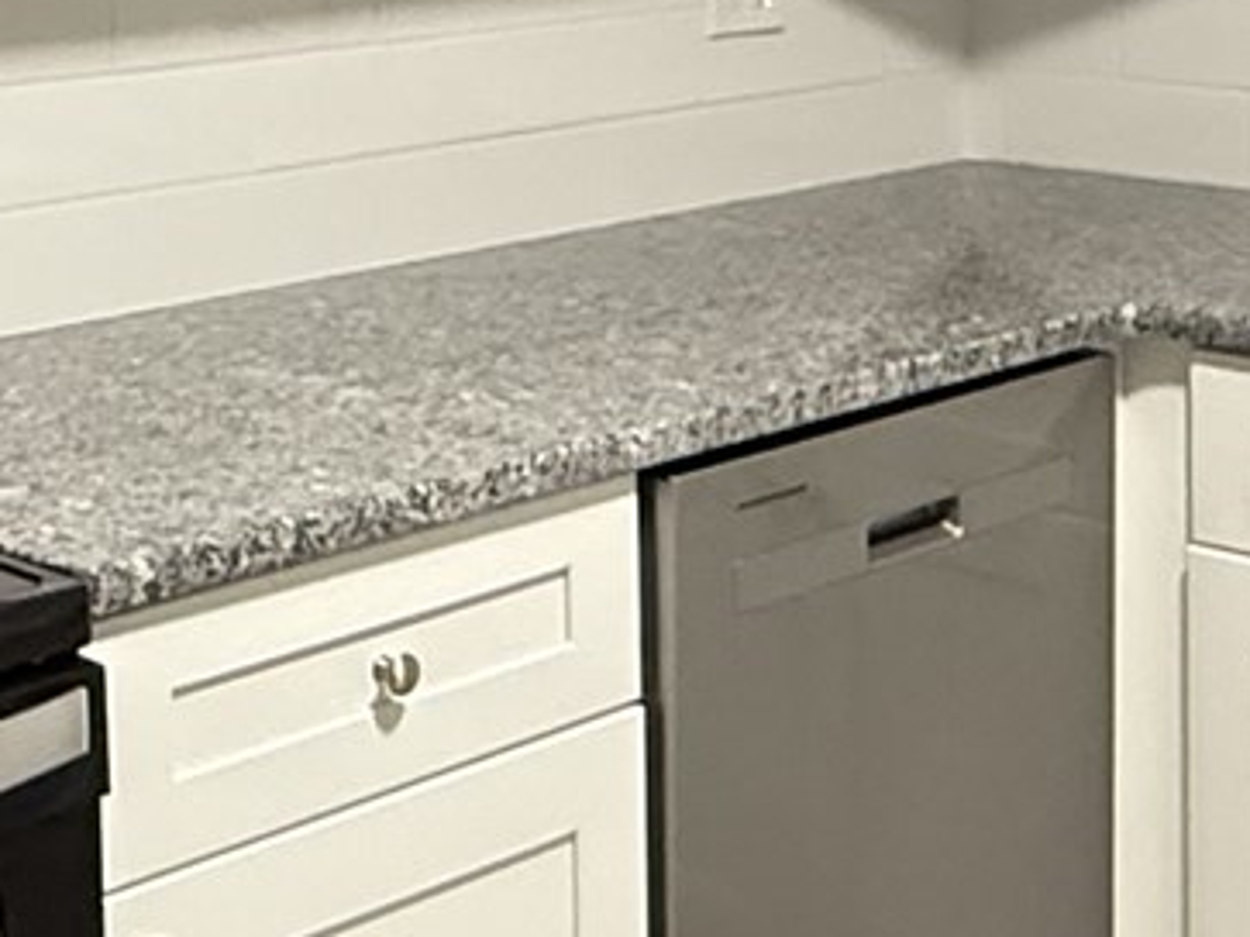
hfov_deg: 24.6
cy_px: -107
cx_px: 386
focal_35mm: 79
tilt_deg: -2.9
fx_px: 2852
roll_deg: +1.0
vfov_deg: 18.0
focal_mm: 2.22
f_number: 2.2
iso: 800
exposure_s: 1/60
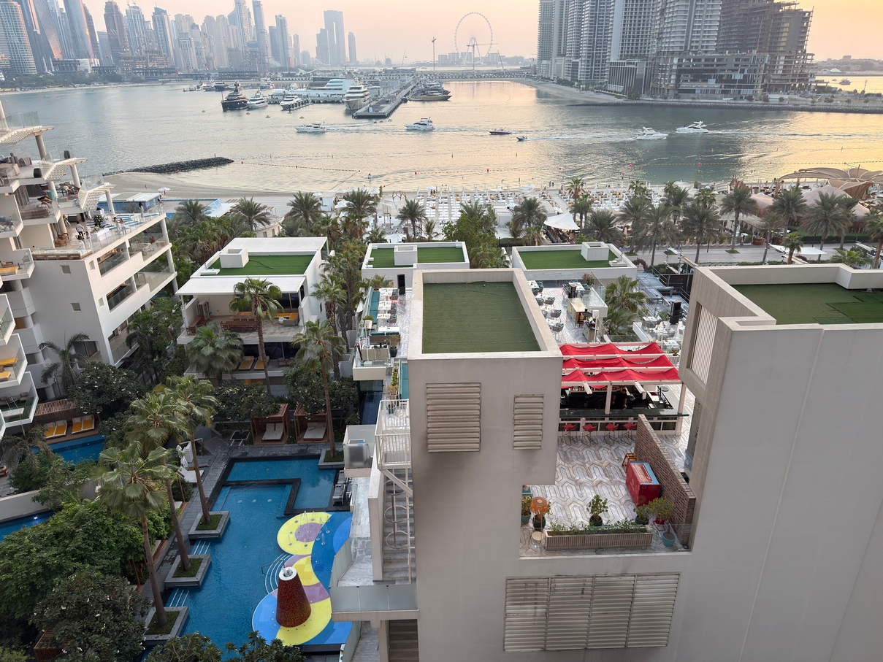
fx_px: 612
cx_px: 442
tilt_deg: -22.8
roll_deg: +1.5
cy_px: 331
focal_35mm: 24
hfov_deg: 71.6
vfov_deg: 56.8
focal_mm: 6.76
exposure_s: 1/217
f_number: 1.78
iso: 80
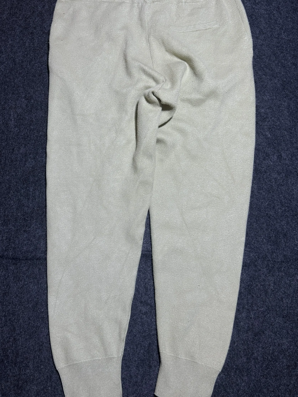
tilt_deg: -51.7
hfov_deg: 46.8
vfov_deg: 59.9
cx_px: 139
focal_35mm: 30
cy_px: 186
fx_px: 344
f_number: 1.5
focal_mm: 5.7
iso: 32
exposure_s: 1/100
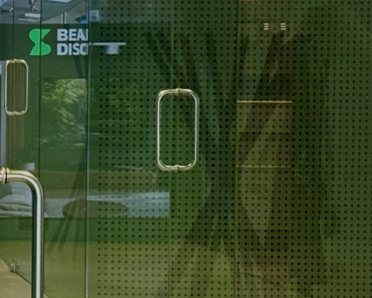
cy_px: 69
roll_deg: +0.2
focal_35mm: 190
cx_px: -354
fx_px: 2092
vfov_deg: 8.1
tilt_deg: -1.8
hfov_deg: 9.5
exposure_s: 1/50
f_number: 1.78
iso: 100
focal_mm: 6.76
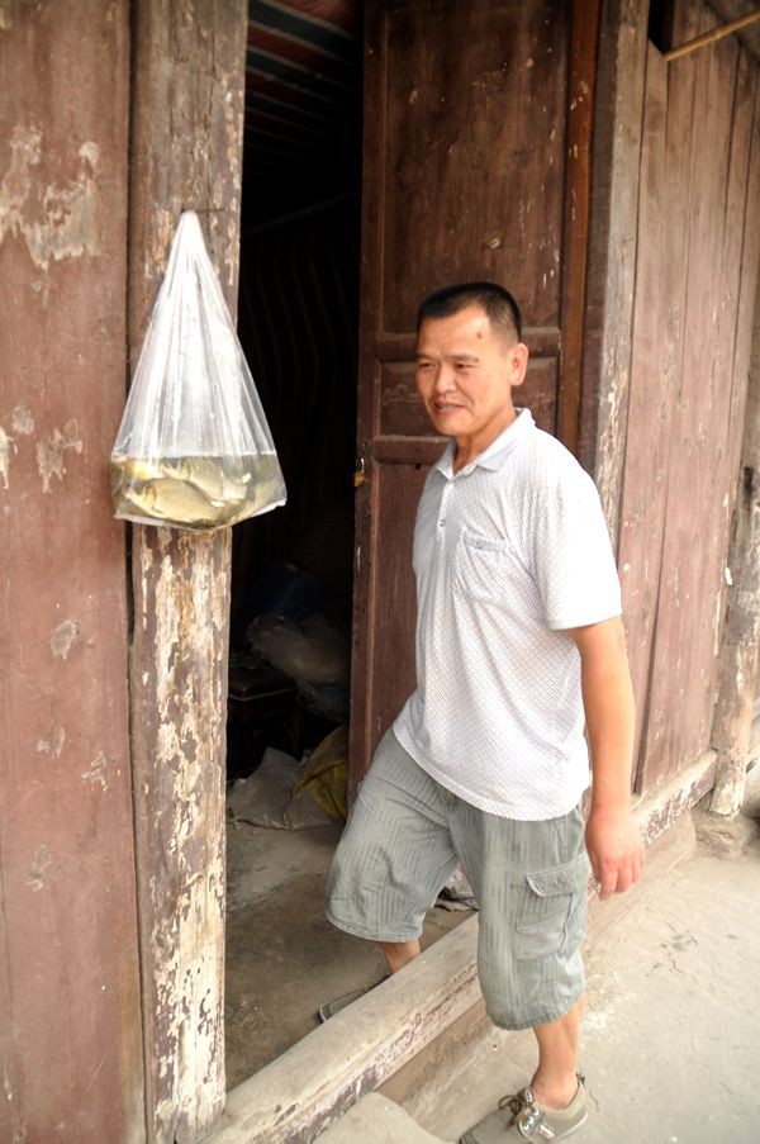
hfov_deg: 47.8
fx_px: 857
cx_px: 380
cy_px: 572
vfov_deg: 67.4
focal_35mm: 27
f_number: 3.5
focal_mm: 18
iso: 400
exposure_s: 1/125
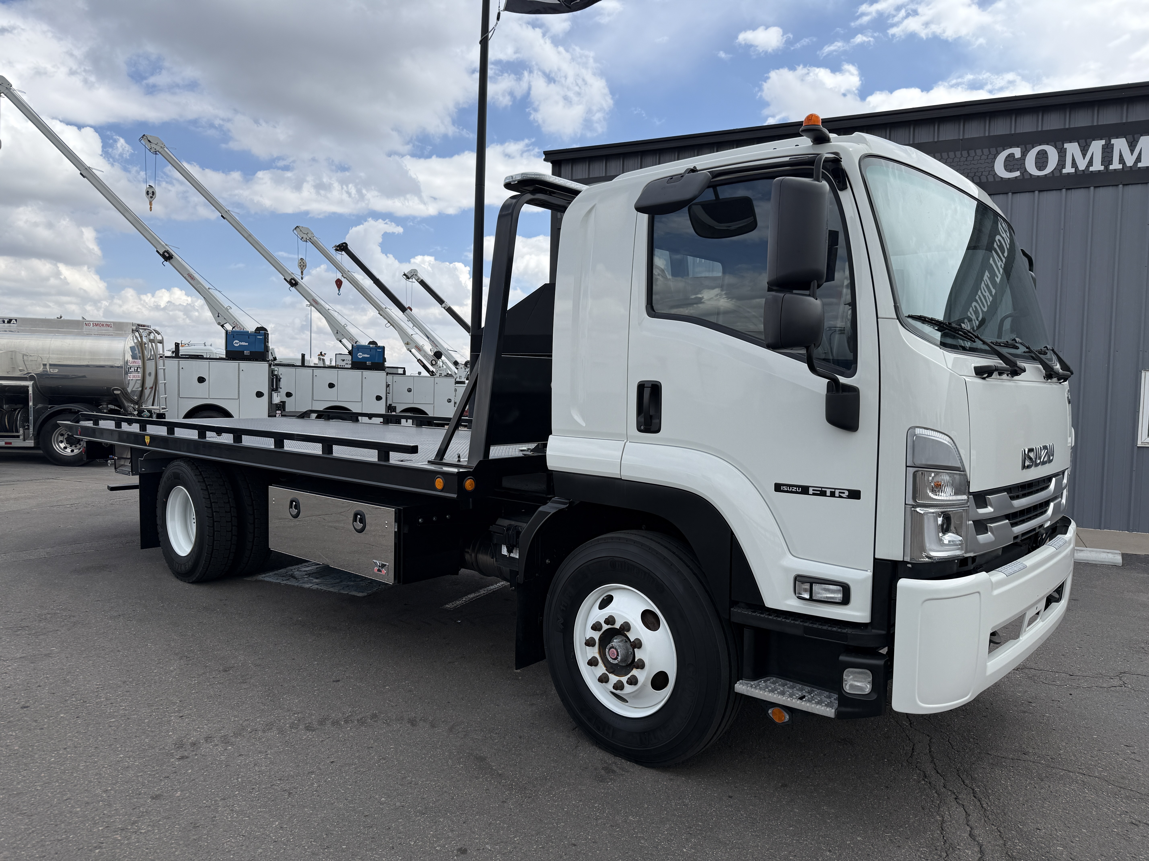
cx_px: 574
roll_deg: -1.7
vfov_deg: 56.8
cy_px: 430
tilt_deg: -3.2
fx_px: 797
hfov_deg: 71.6
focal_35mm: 24
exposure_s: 1/4405
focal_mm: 6.76
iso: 80
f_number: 1.78
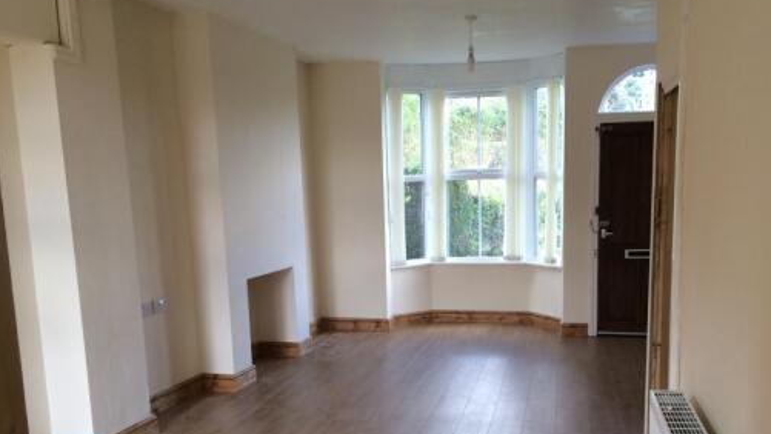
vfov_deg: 30.8
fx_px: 777
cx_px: 433
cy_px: 313
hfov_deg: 52.6
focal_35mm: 38
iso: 50
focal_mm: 4.12
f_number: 2.2
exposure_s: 1/60
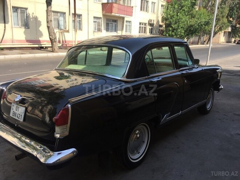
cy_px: 90
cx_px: 120
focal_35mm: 29
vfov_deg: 48.2
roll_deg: -3.0
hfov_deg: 61.7
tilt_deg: -17.1
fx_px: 201
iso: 32
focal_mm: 4.15
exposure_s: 1/1130
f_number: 2.2
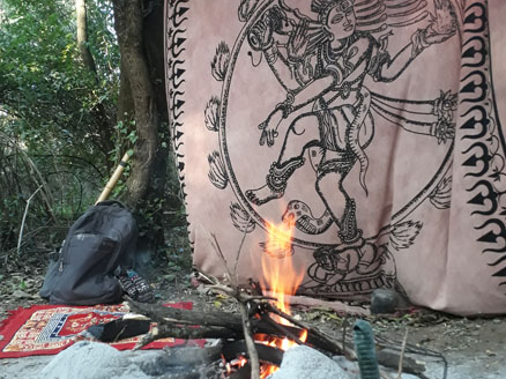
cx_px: 251
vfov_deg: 38.6
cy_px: 206
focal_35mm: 37
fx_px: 541
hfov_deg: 50.2
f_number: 1.9
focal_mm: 3.6
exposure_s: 1/33
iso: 160
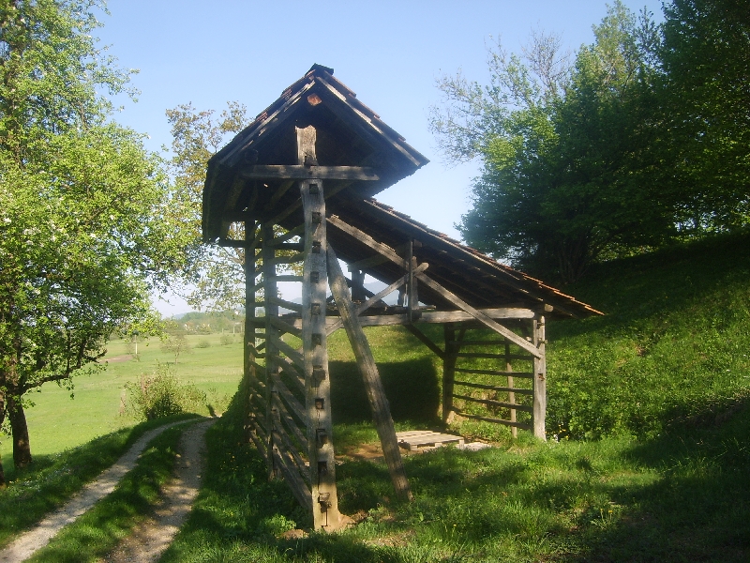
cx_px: 375
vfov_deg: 40.7
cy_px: 282
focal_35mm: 35
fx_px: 758
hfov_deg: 52.6
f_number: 2.8
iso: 50
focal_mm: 5.8
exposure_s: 1/350
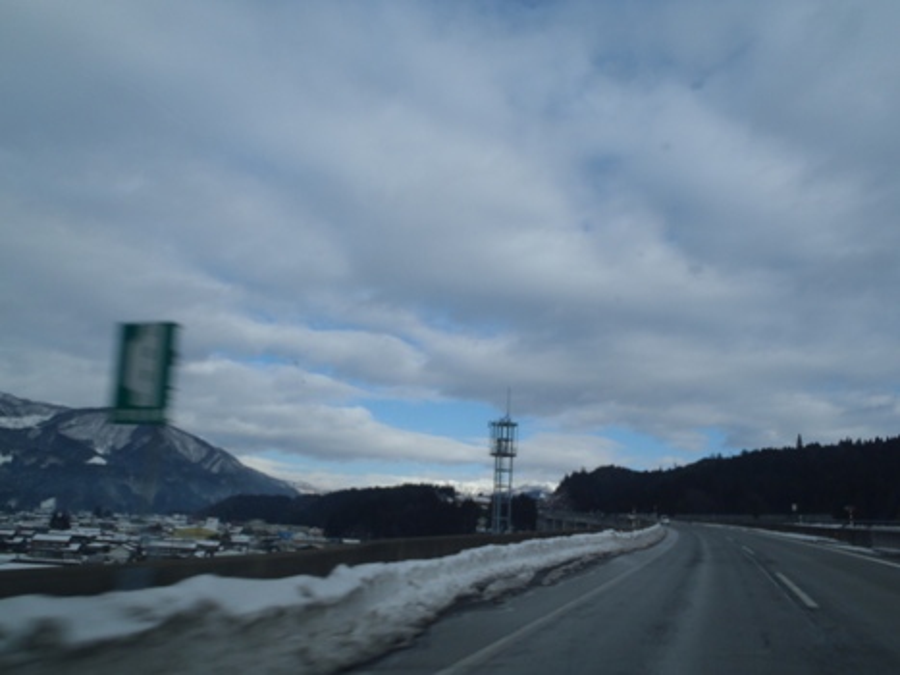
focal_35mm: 28
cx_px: 450
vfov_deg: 49.7
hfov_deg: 63.5
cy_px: 338
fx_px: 728
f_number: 10
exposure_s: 1/100
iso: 80
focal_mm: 5
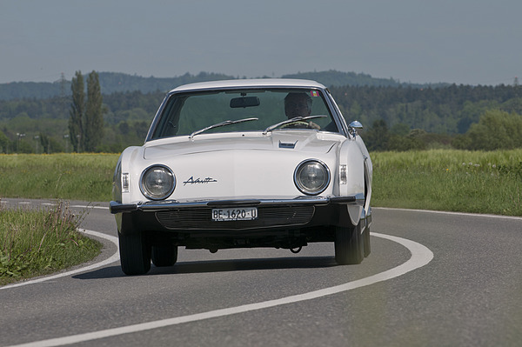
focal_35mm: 300
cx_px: 261
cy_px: 174
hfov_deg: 6.9
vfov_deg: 4.6
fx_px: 4346
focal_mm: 200
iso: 100
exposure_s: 1/320
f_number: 11
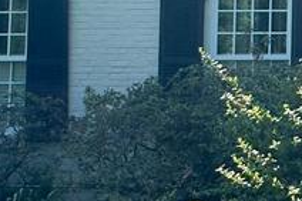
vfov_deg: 13.7
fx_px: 830
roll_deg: +0.3
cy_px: 36
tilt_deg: +4.3
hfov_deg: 17.4
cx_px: 519
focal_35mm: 99
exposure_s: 1/498
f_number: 2.2
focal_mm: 2.22
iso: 40
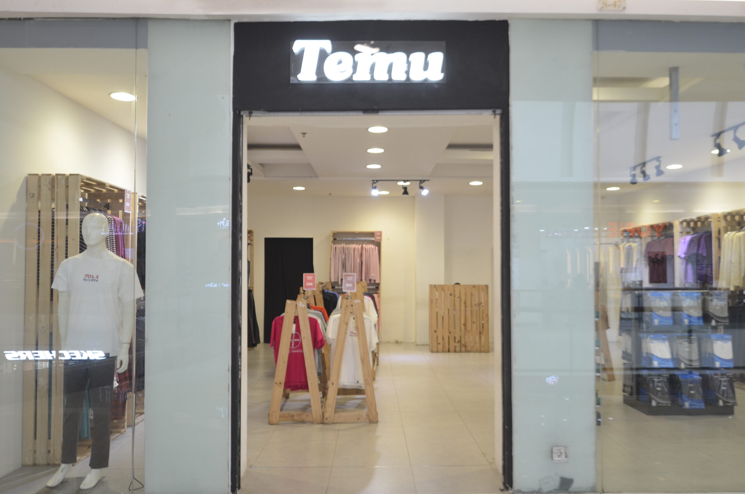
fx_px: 620
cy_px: 247
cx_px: 372
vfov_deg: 43.4
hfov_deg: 62.0
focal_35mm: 30
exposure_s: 1/60
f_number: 4
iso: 560
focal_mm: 20
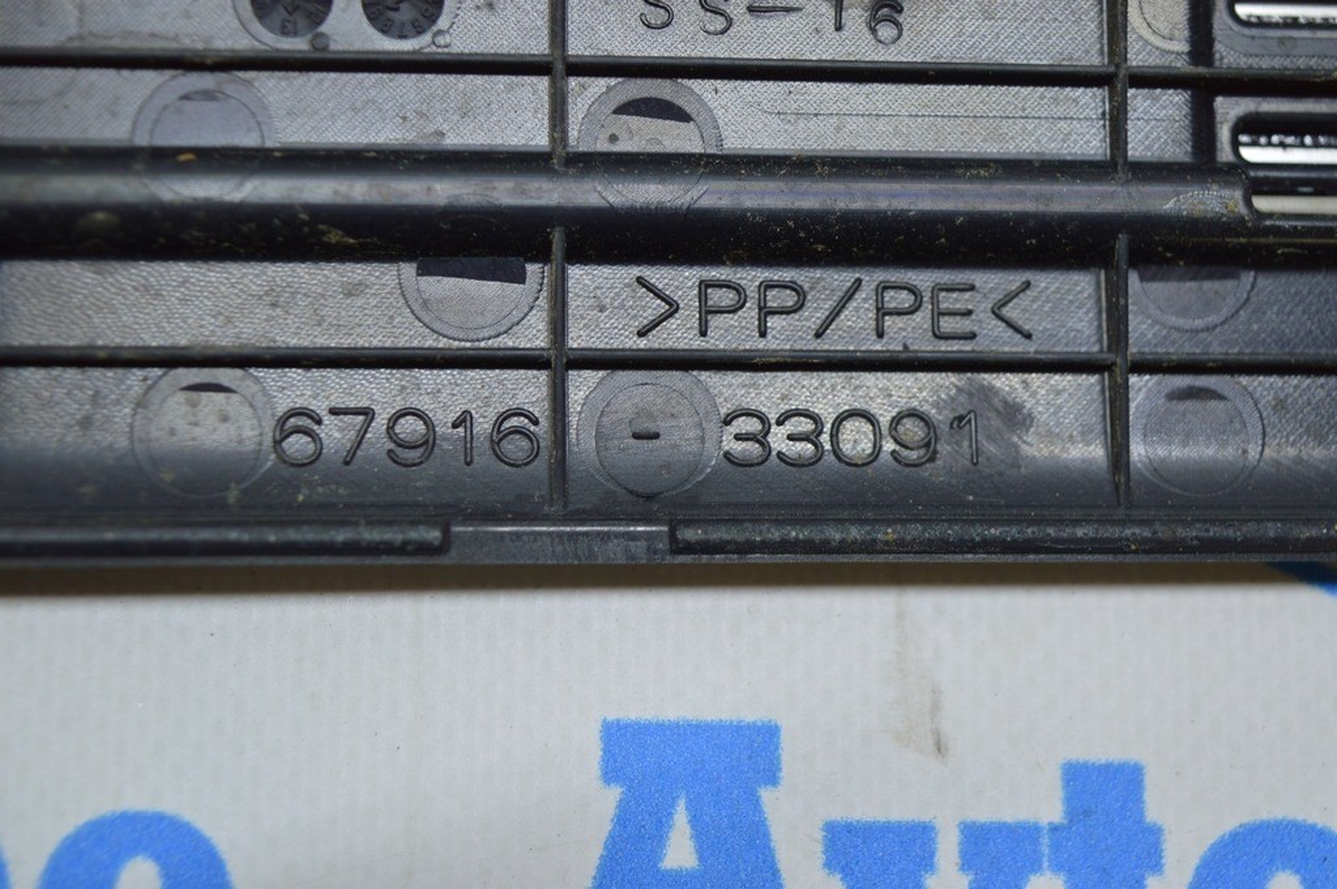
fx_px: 2226
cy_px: 444
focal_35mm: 60
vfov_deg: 22.6
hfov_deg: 33.4
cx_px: 668
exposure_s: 1/50
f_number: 5
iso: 400
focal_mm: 40
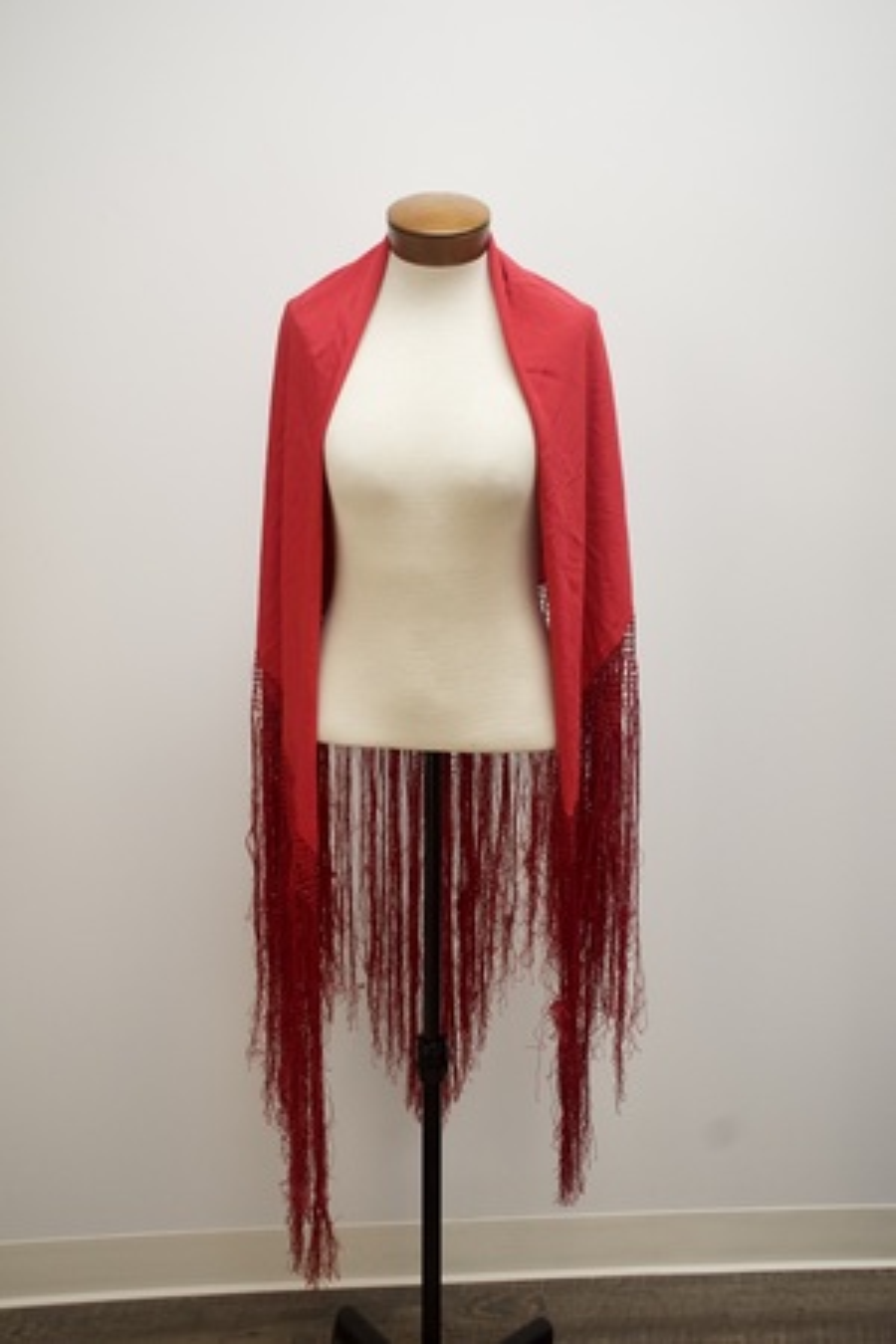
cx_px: 448
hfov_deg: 33.0
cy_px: 672
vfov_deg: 47.9
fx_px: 1512
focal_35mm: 40
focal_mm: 27
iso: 1600
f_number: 5.6
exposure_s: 1/125
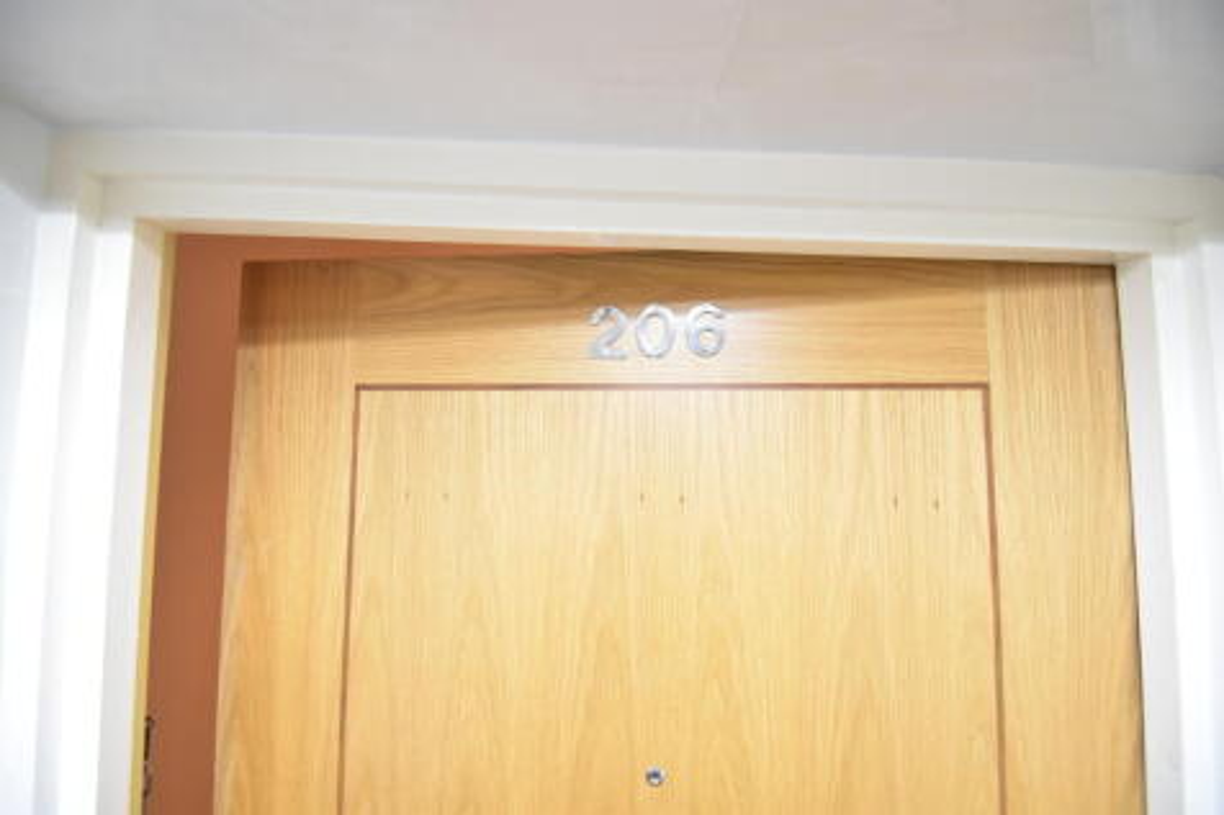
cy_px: 408
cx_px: 612
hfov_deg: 100.4
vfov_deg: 77.3
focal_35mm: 15
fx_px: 510
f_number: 8
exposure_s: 1/60
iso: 1100
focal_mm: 10
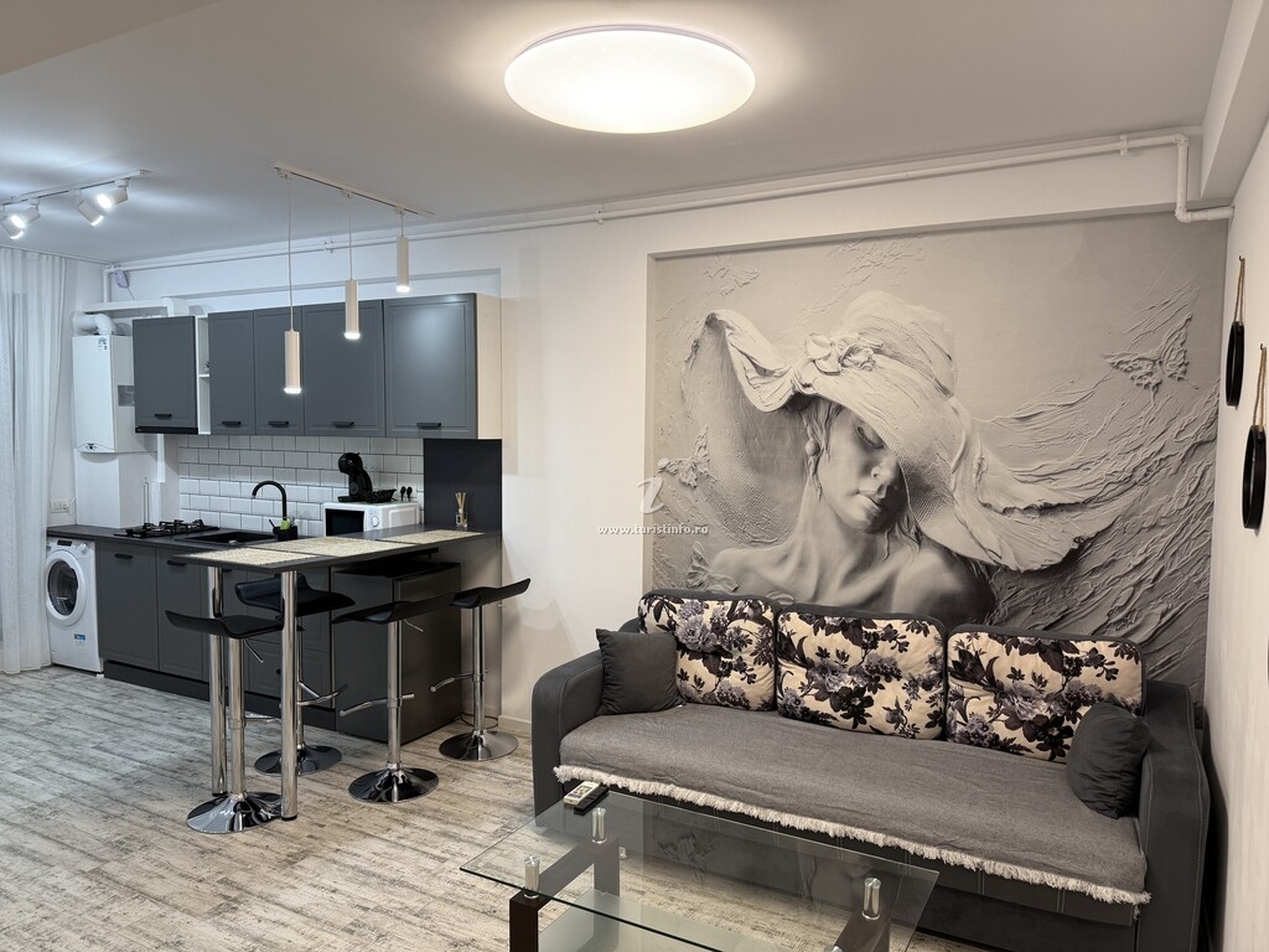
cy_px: 476
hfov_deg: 71.6
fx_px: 880
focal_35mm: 24
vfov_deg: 56.8
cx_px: 634
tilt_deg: -3.7
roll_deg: -0.6
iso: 125
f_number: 1.78
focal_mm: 6.76
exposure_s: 1/121
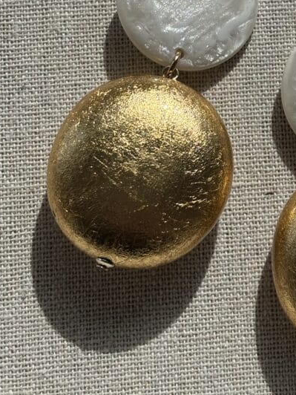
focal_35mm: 100
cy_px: 82
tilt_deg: -75.0
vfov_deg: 19.4
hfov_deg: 14.6
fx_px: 1140
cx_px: 263
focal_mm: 5.96
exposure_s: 1/3311
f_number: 1.6
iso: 40
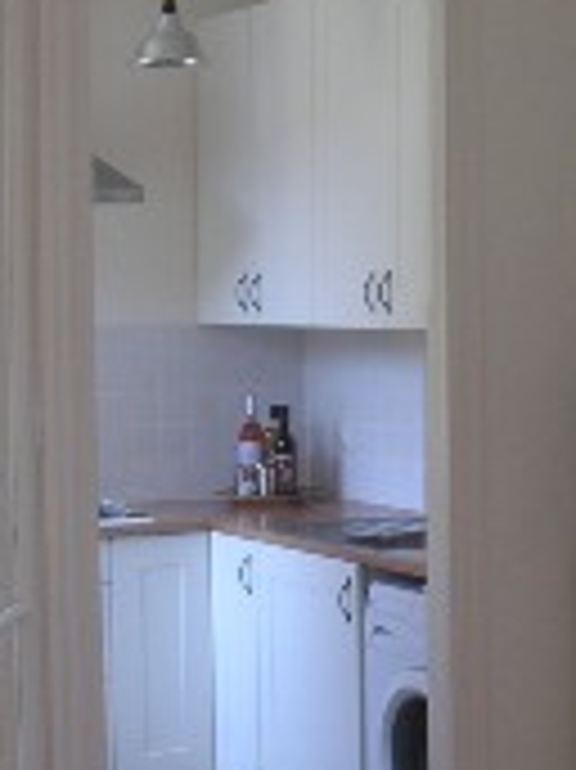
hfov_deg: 14.8
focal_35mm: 97
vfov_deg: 20.2
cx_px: 666
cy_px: 437
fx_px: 2155
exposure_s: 1/60
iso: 50
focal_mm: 5.7
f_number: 2.8
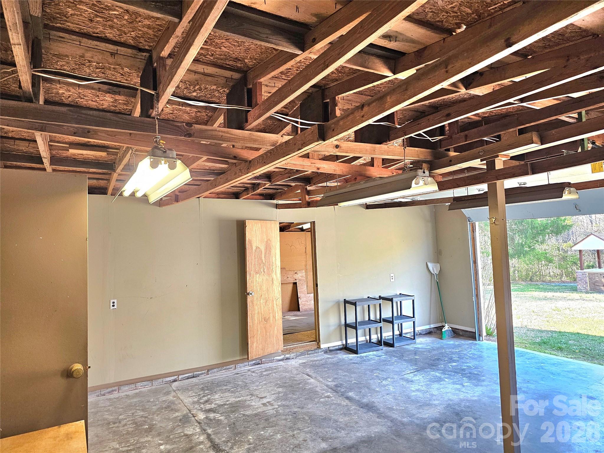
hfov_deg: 73.9
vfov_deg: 58.9
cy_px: 226
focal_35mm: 23
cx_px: 302
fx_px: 401
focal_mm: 6.3
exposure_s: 1/120
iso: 160
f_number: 1.7
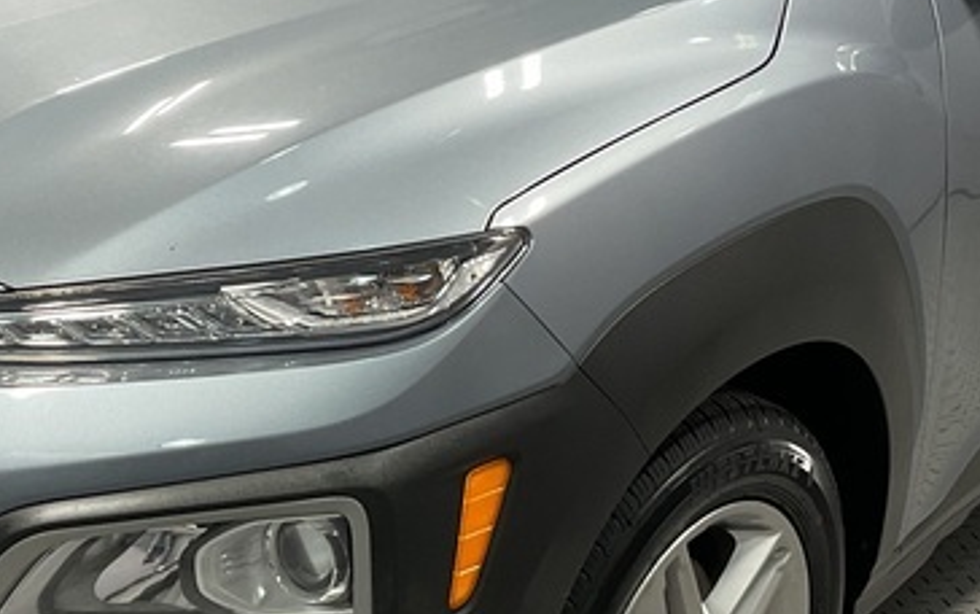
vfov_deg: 16.1
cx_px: 398
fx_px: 2165
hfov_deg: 25.5
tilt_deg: -18.1
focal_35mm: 81
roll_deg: -3.6
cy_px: 280
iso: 50
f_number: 1.8
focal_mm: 3
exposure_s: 1/100
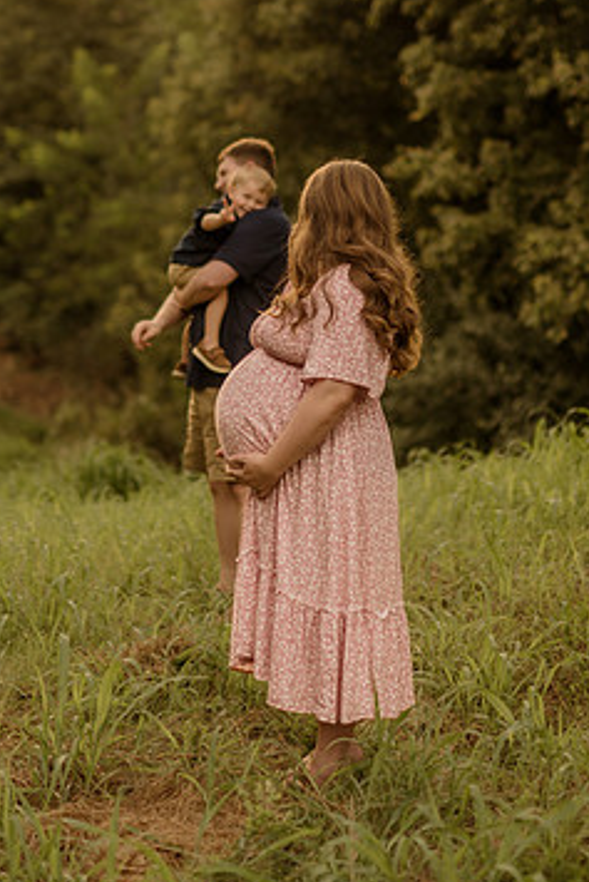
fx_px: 2329
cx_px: 333
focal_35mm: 95
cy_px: 345
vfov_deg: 21.4
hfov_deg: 14.4
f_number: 1.8
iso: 125
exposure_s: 1/800
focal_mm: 50
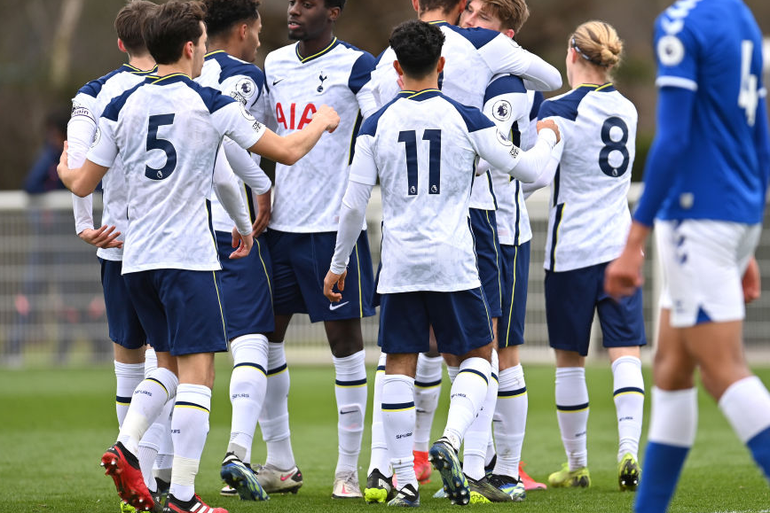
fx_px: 10097
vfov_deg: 2.9
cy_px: 221
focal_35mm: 472
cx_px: 451
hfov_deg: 4.4
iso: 400
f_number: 2.8
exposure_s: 1/2000
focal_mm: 400
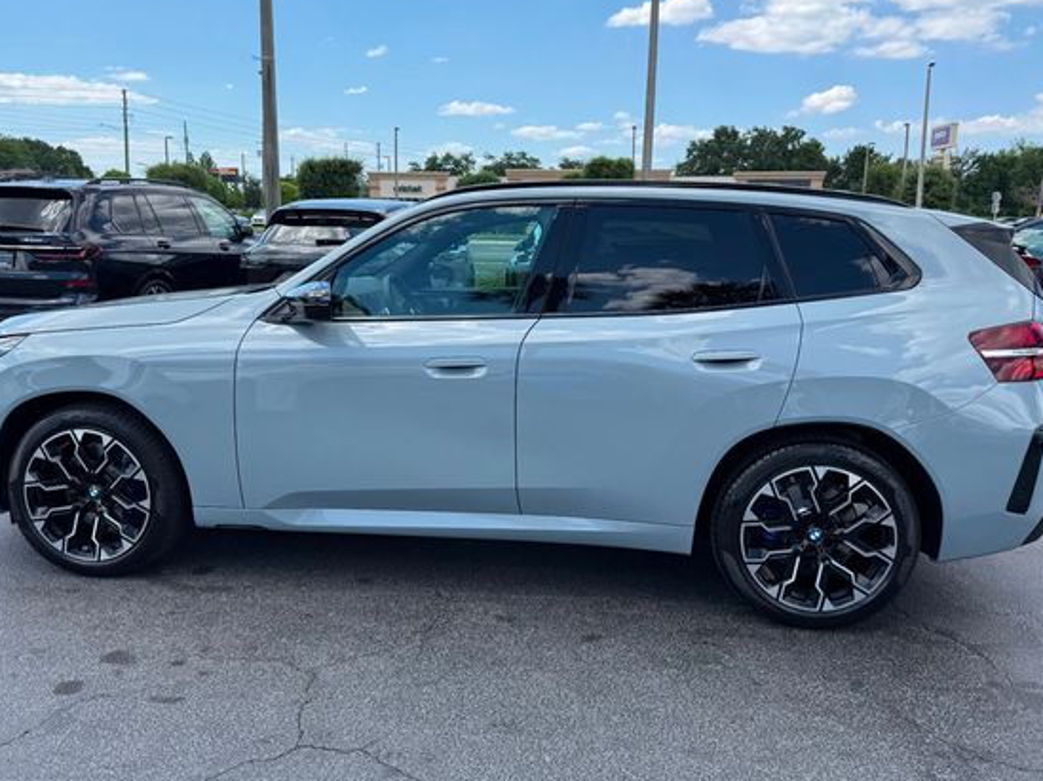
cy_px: 369
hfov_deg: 63.5
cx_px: 511
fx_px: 843
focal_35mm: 28
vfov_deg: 49.7
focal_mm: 6.76
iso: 80
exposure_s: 1/2801
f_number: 1.78
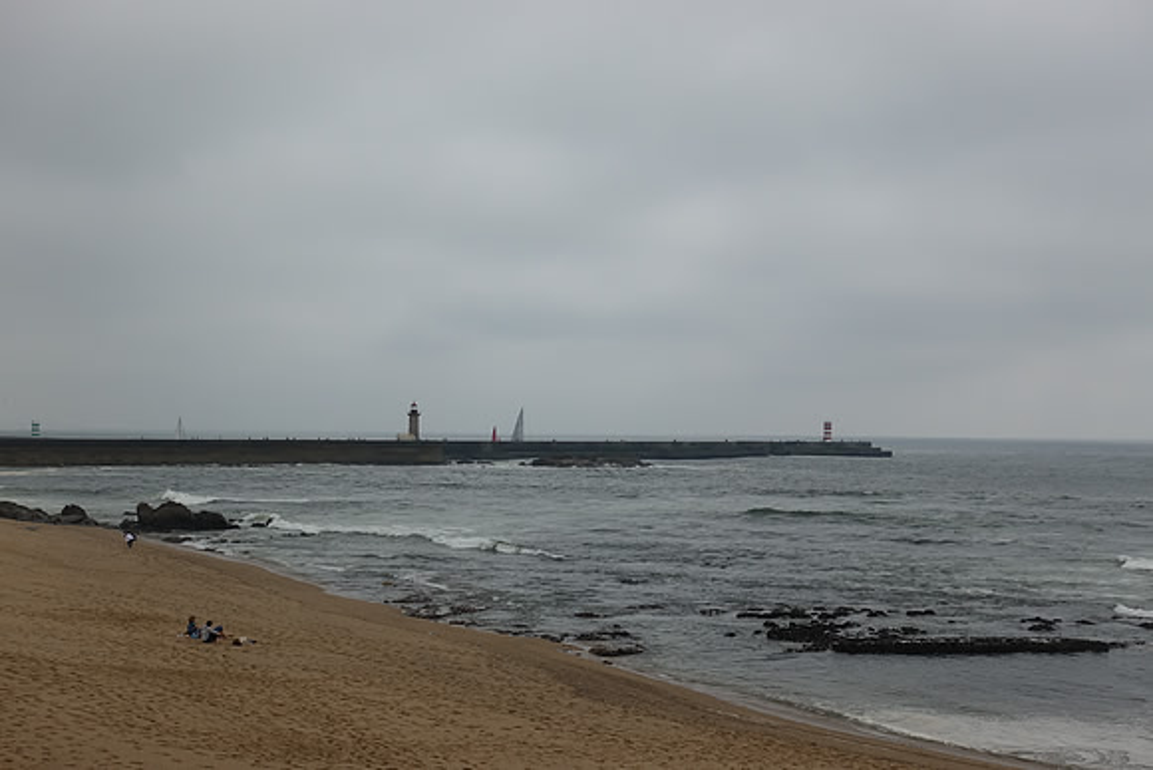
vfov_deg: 27.5
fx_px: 1570
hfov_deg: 40.3
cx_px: 576
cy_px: 385
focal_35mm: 49
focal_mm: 17.9
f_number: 5.6
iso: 125
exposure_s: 1/160
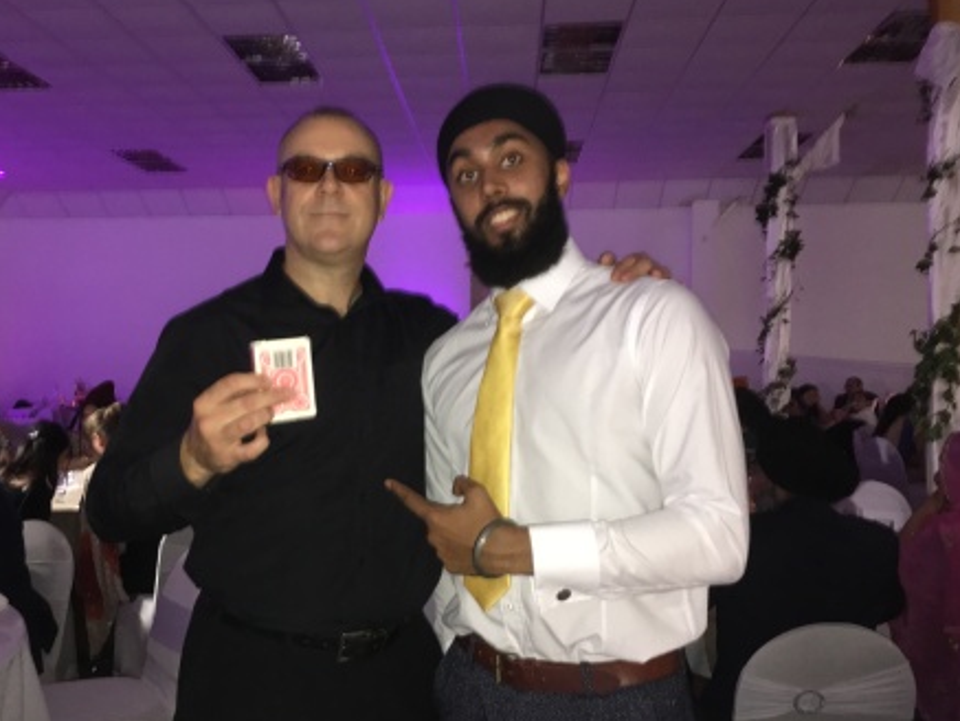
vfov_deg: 41.8
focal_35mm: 34
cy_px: 391
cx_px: 404
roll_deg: +0.7
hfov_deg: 53.7
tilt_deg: -0.9
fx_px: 943
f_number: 2.2
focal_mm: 4.15
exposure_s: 1/17
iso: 160
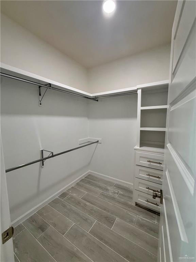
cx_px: 98
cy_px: 131
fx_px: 106
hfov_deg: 85.7
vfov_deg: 102.1
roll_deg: +0.6
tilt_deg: -5.4
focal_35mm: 14
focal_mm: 2.22
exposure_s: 1/120
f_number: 2.2
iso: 250
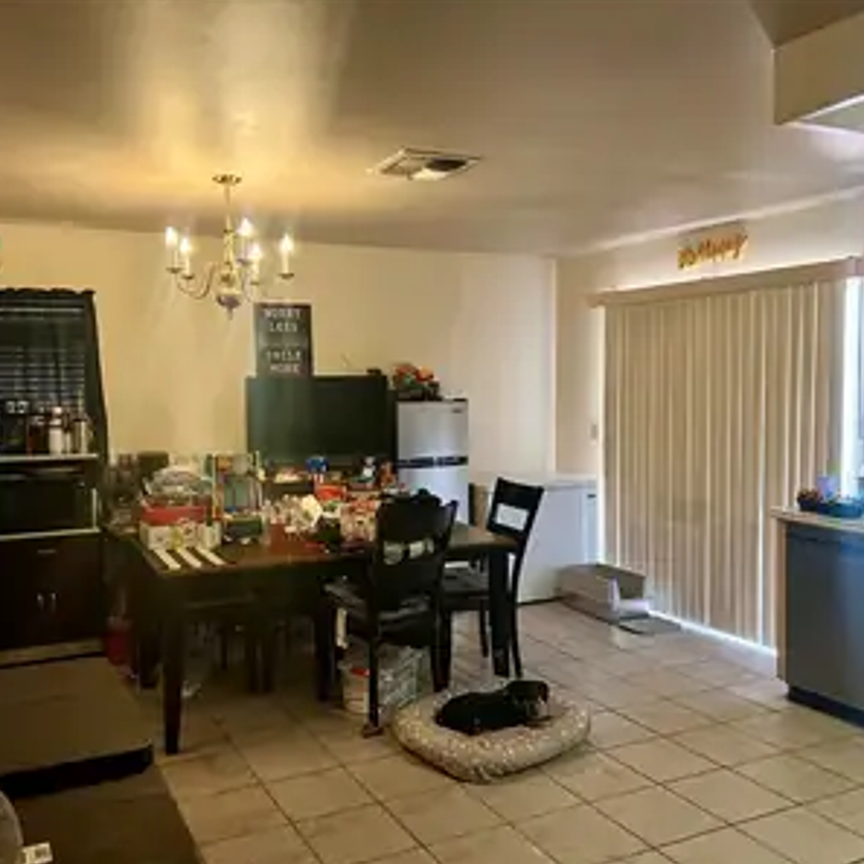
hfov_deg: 52.4
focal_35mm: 31
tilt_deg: -4.2
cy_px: 431
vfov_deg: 52.5
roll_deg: +0.8
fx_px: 875
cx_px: 375
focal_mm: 5.7
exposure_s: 1/60
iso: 500
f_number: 1.5
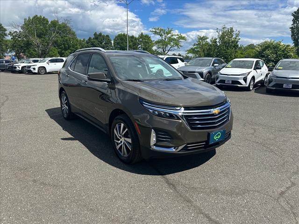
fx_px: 207
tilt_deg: -11.9
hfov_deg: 71.6
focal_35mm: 24
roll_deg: -0.4
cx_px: 150
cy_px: 112
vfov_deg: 56.8
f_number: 1.78
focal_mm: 6.86
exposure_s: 1/4184
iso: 80
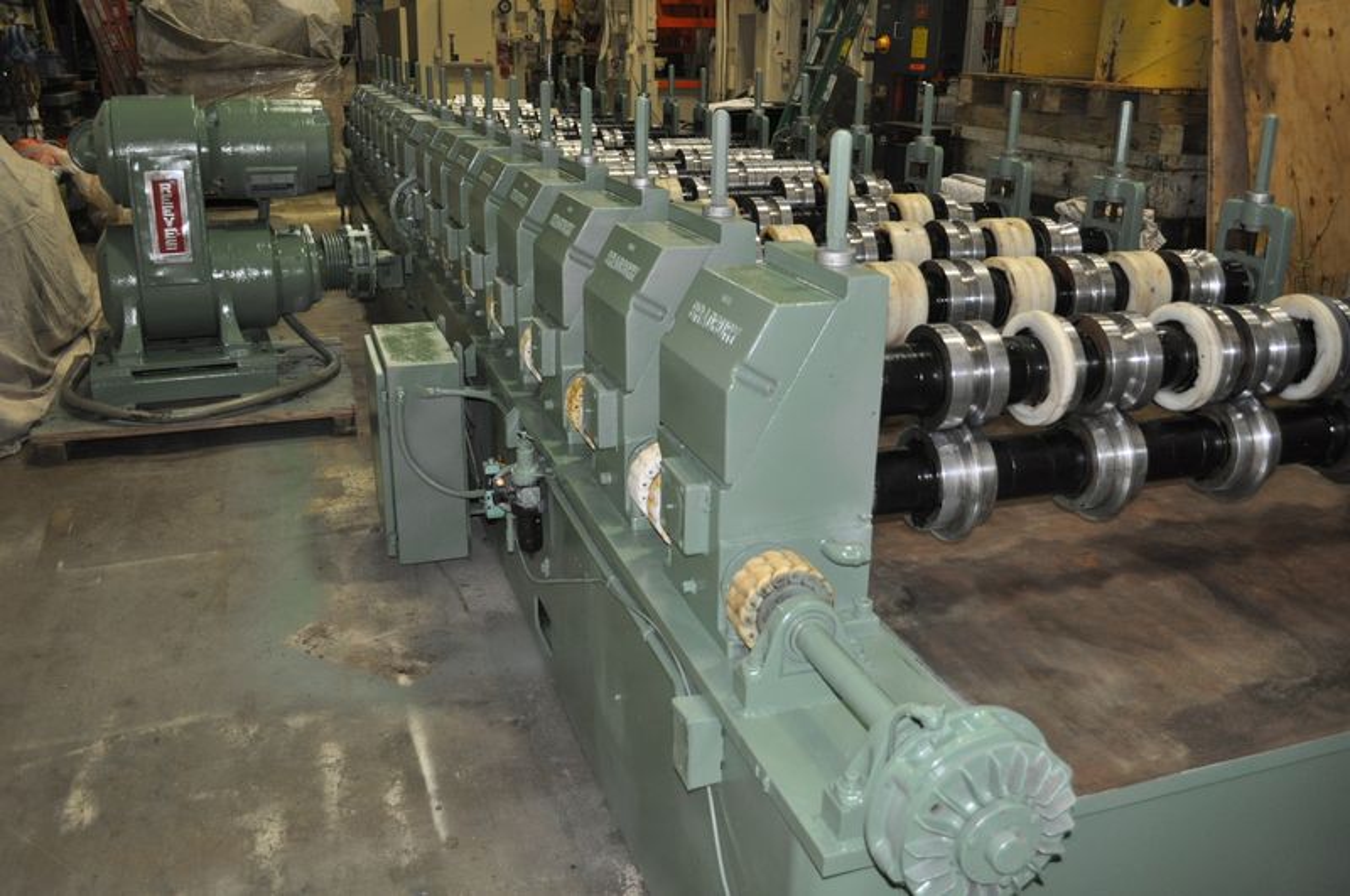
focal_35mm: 30
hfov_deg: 62.0
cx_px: 675
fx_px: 1123
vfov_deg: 43.5
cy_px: 448
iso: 800
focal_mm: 20
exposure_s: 1/60
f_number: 3.8
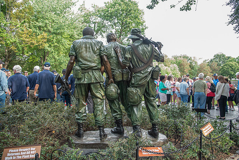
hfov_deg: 73.7
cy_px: 80
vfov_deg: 53.2
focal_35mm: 24
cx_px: 120
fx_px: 159
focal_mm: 24
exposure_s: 1/160
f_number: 5
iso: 1400
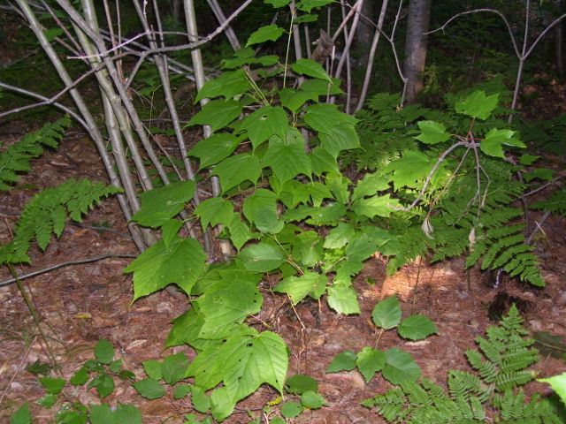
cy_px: 212
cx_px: 283
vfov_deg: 31.5
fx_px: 752
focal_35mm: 46
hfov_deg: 41.2
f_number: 3
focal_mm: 7.6
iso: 125
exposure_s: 1/60
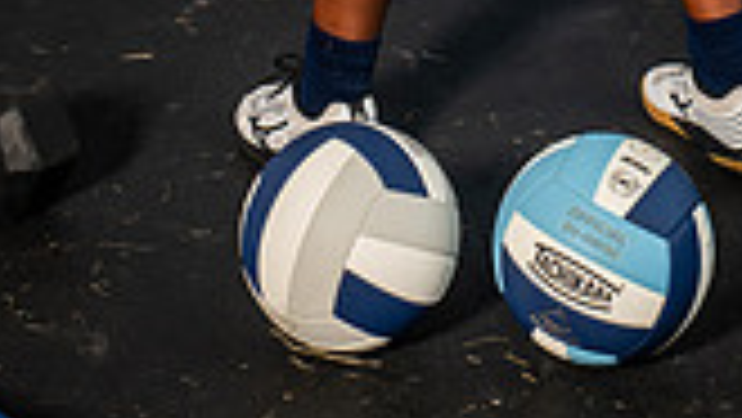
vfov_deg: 8.8
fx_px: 2480
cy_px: -575
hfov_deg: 17.0
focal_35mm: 126
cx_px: 526
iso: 250
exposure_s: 1/250
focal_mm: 44
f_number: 7.1
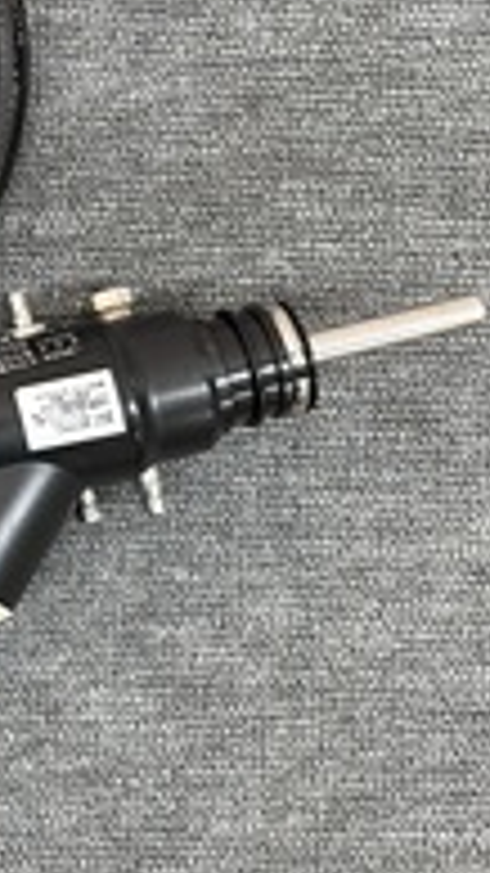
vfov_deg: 38.4
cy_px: 369
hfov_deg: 17.8
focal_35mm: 54
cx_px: -391
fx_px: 1248
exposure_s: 1/120
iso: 200
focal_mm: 6.86
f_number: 1.78
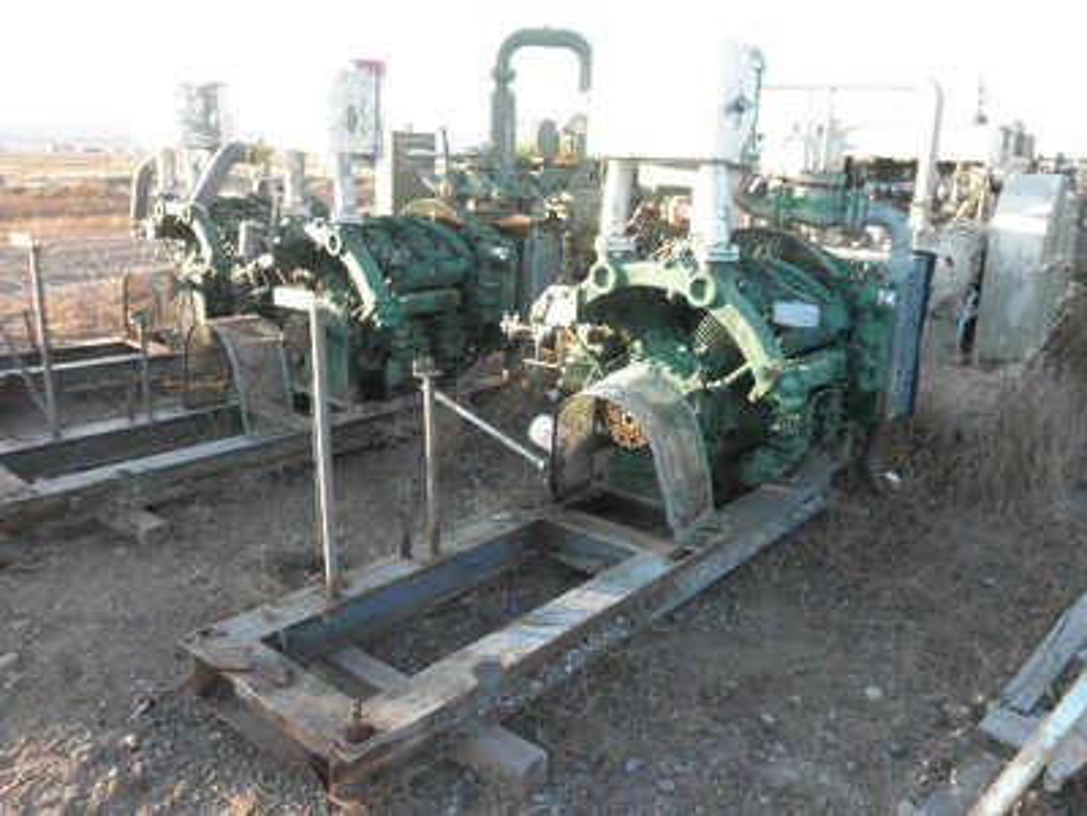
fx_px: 879
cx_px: 544
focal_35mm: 28
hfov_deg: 63.4
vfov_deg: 49.7
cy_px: 408
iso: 64
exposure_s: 1/60
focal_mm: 5
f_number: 3
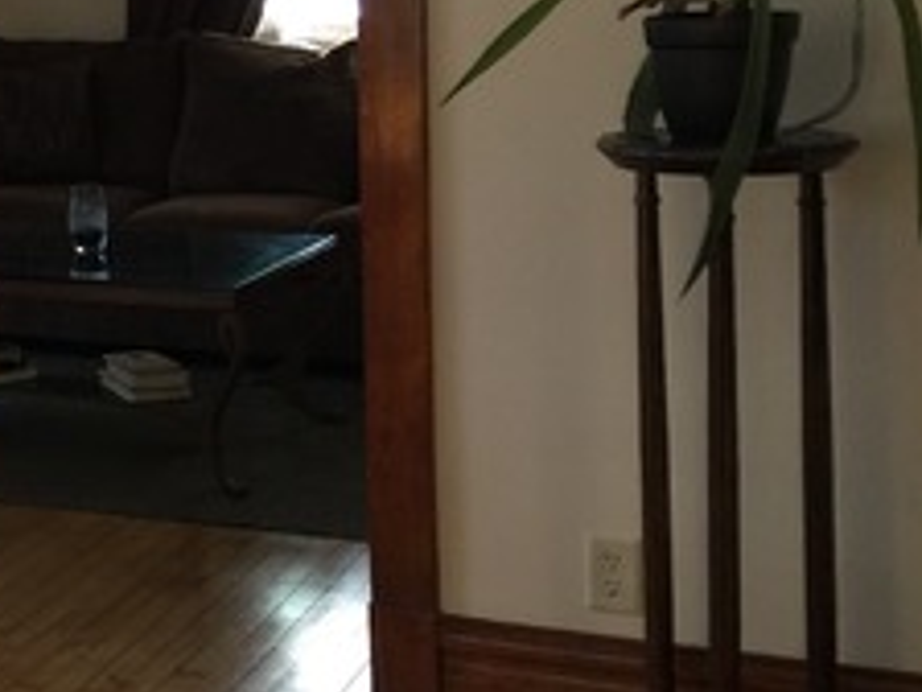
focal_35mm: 83
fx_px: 2211
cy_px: 115
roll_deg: +1.8
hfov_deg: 20.7
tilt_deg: -4.3
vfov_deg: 17.6
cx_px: -391
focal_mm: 4.15
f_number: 2.2
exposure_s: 1/30
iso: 50
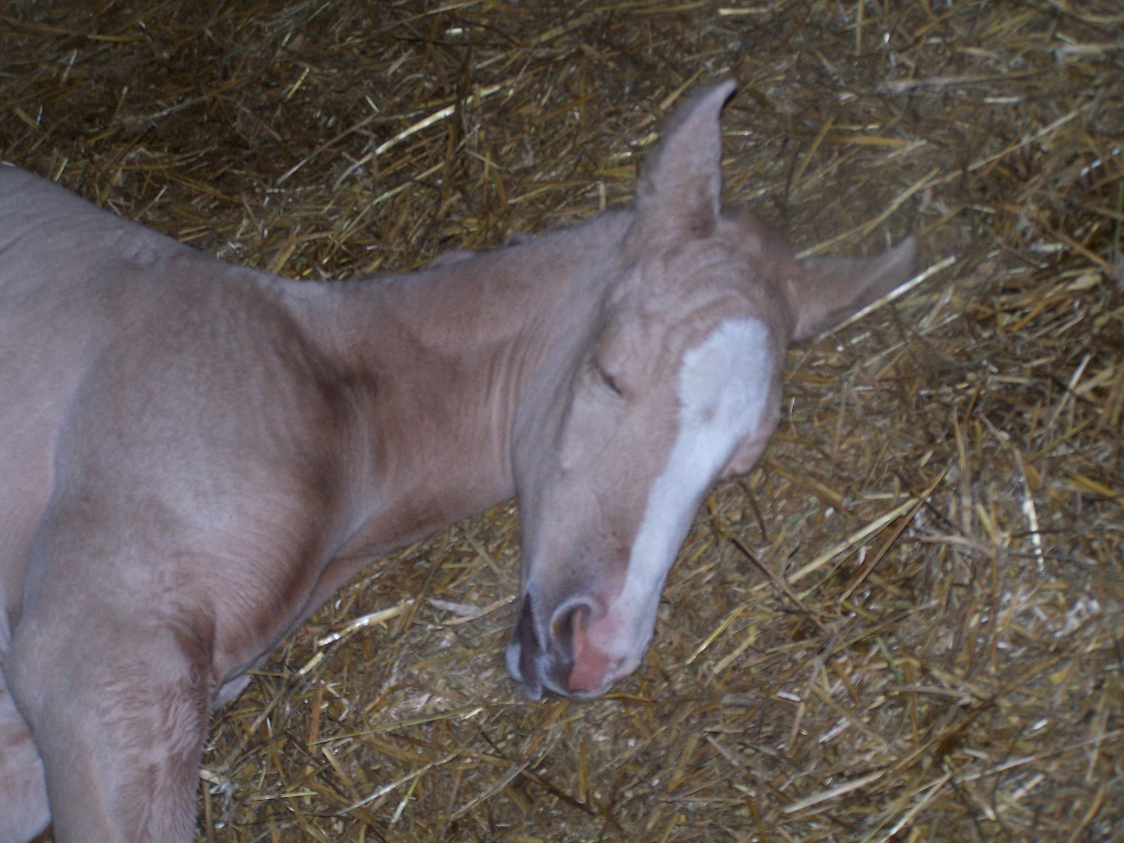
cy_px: 422
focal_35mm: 105
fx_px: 3409
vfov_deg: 14.1
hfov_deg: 18.7
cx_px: 562
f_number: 3.2
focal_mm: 17.5
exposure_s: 1/100
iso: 140
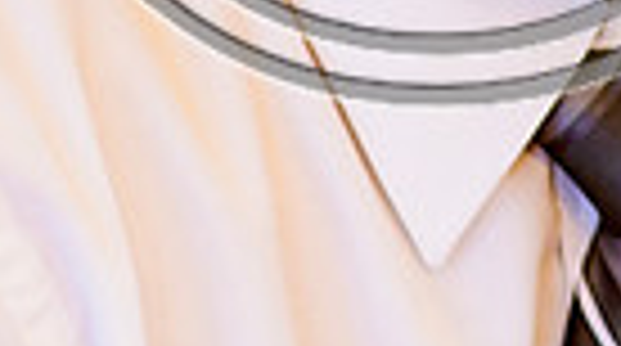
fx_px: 12622
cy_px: -741
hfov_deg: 2.8
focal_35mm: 768
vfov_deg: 1.6
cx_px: 648
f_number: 2.2
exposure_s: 1/125
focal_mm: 105
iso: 180
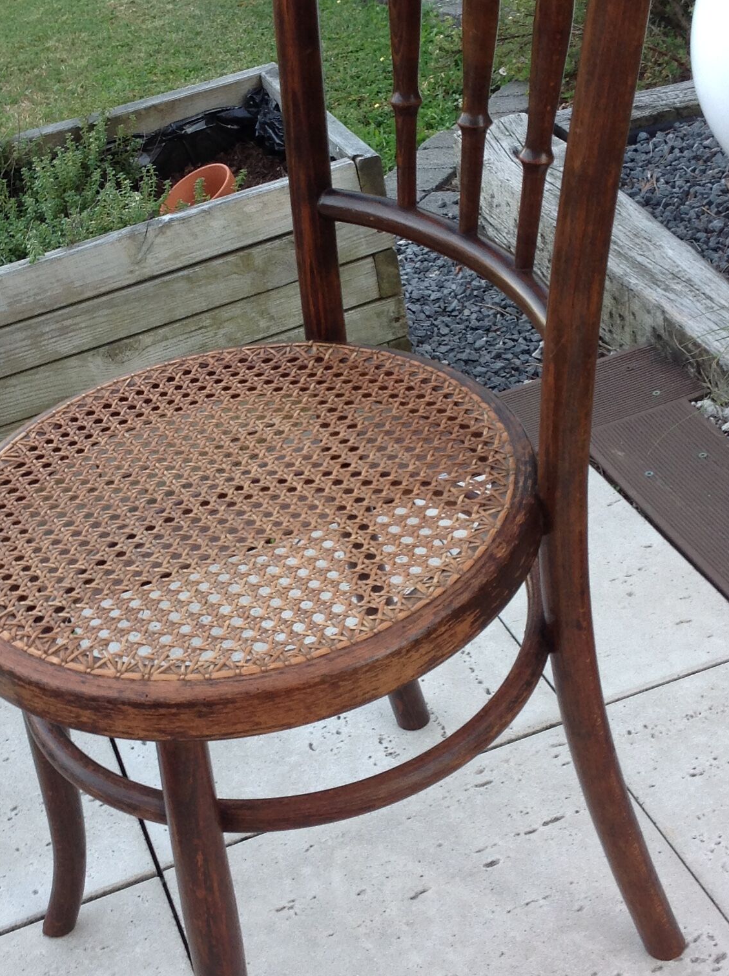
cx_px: 324
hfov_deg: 24.3
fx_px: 1690
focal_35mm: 60
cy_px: 454
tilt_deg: -33.2
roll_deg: +12.7
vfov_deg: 32.2
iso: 50
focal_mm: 4.28
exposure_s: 1/30
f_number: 2.4
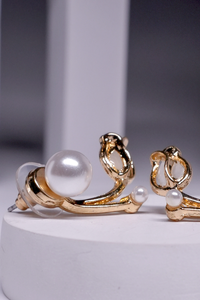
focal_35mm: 52
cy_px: 150
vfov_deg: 38.2
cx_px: 100
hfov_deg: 26.0
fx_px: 433
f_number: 9
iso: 800
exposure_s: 1/100
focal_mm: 35
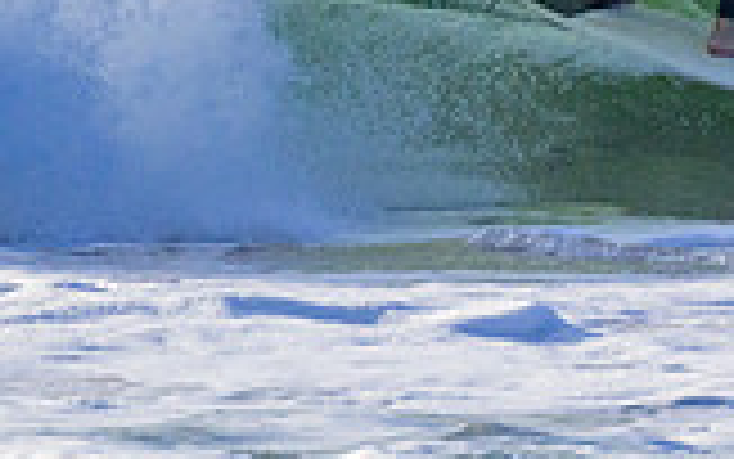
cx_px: 1162
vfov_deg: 0.5
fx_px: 58051
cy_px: -254
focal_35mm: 2901
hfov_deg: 0.7
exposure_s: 1/2000
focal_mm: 800
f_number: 11
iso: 1400
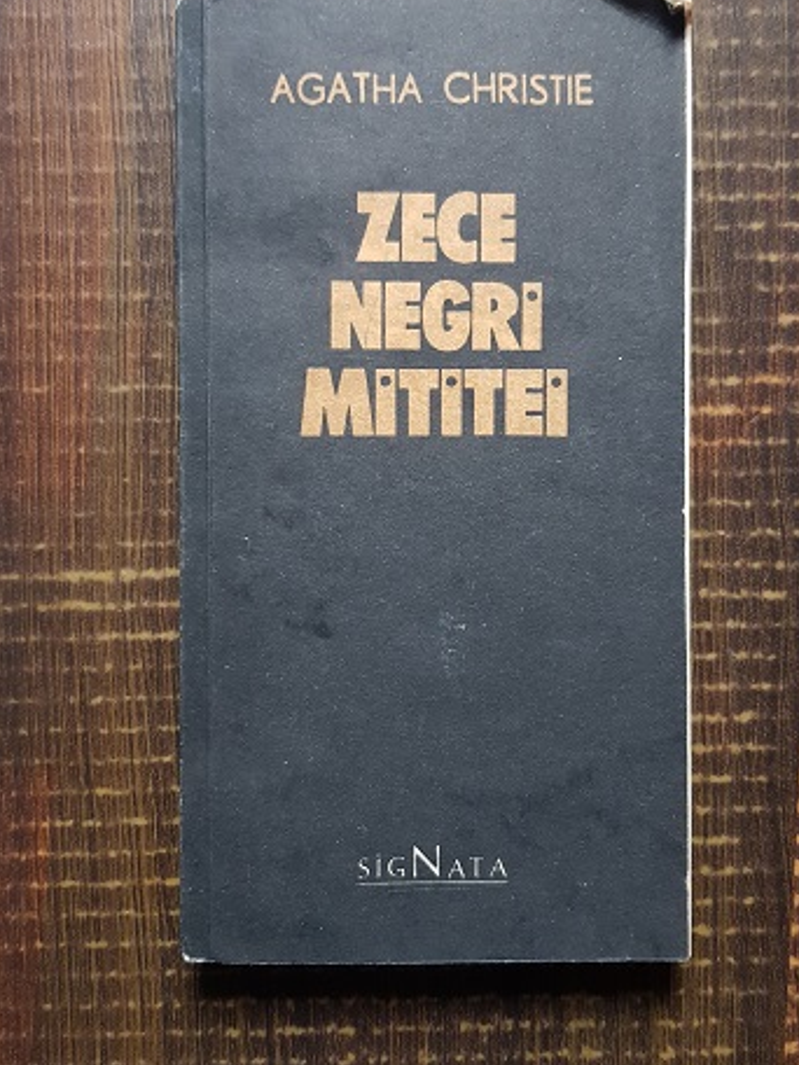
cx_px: 437
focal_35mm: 31
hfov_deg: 45.4
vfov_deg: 58.3
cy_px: 486
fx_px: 954
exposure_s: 1/12
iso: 200
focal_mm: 4.3
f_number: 1.7
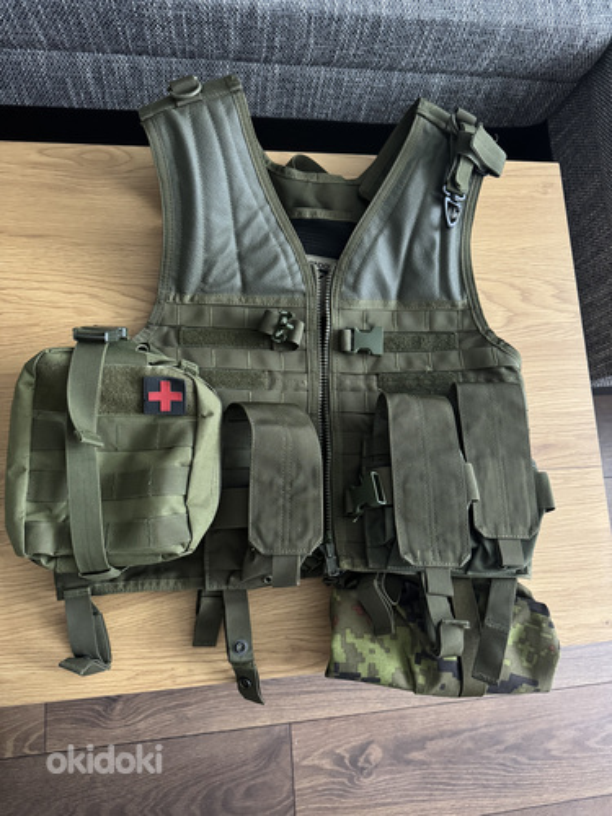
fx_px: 566
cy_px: 408
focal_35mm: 24
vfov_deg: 71.6
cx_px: 306
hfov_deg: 56.8
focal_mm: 6.76
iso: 1000
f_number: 1.78
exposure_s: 1/37
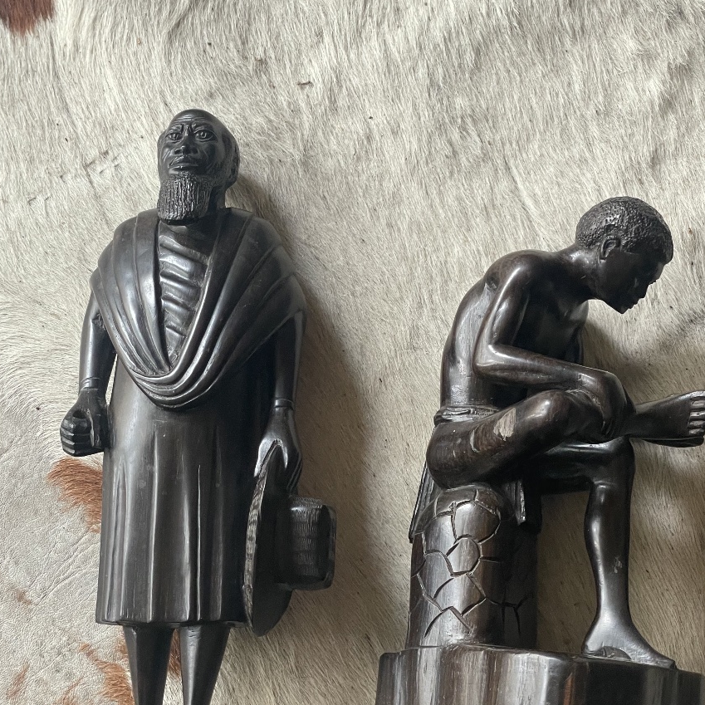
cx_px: 365
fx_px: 1498
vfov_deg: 26.4
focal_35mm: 65
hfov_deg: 26.5
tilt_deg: -82.0
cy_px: 440
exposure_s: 1/83
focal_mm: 6
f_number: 2
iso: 200
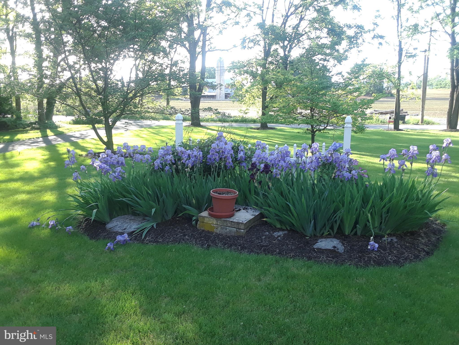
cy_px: 172
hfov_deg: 60.0
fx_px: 398
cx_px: 230
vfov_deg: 46.8
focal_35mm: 30
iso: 40
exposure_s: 1/140
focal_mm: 2.47
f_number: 1.9
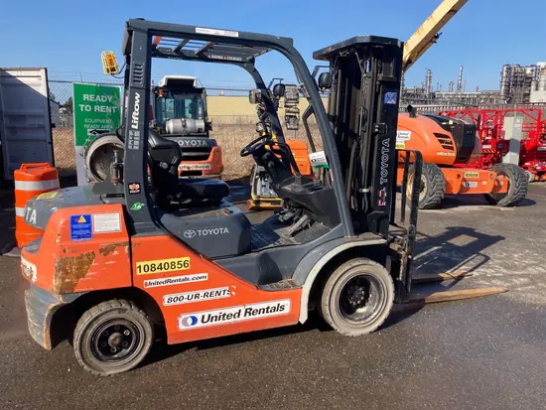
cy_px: 205
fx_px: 442
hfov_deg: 63.4
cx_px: 273
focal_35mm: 28
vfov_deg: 49.8
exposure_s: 1/1499
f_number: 1.8
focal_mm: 3.99
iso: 20
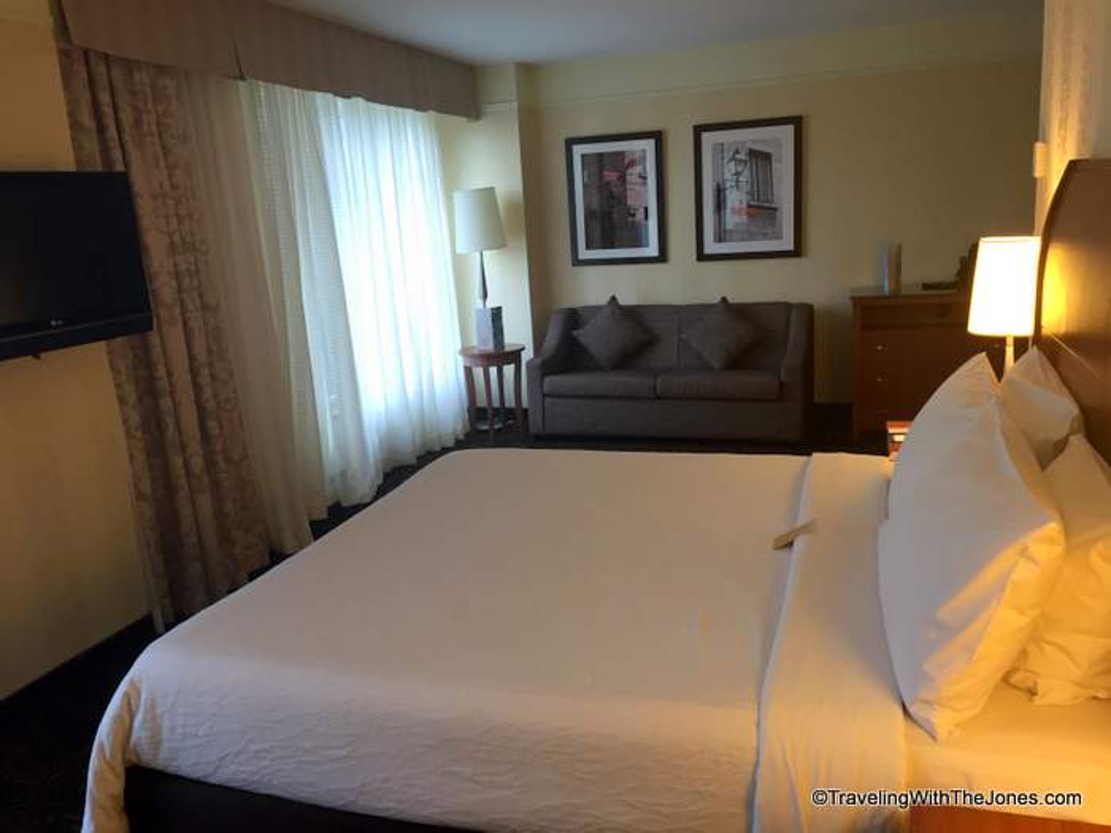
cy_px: 416
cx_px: 556
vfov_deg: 48.2
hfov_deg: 61.7
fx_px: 931
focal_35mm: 29
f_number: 2.2
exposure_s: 1/30
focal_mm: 4.15
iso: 64
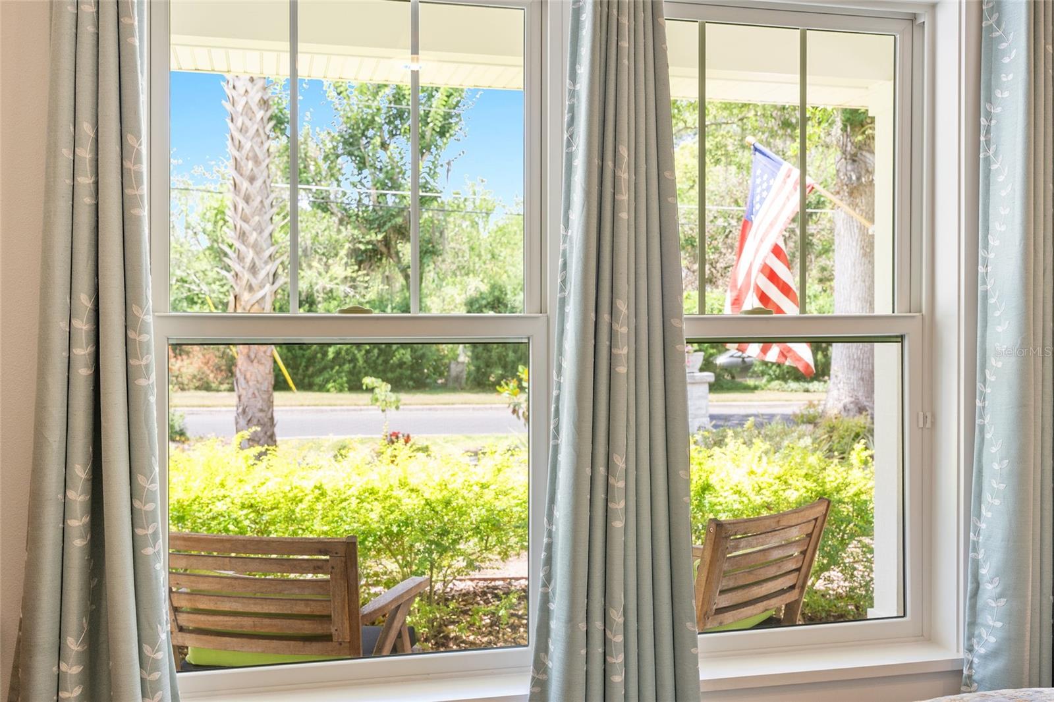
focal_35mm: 35
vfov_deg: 37.8
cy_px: 351
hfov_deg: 54.4
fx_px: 1024
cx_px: 527
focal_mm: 35
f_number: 7.1
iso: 800
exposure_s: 1/40
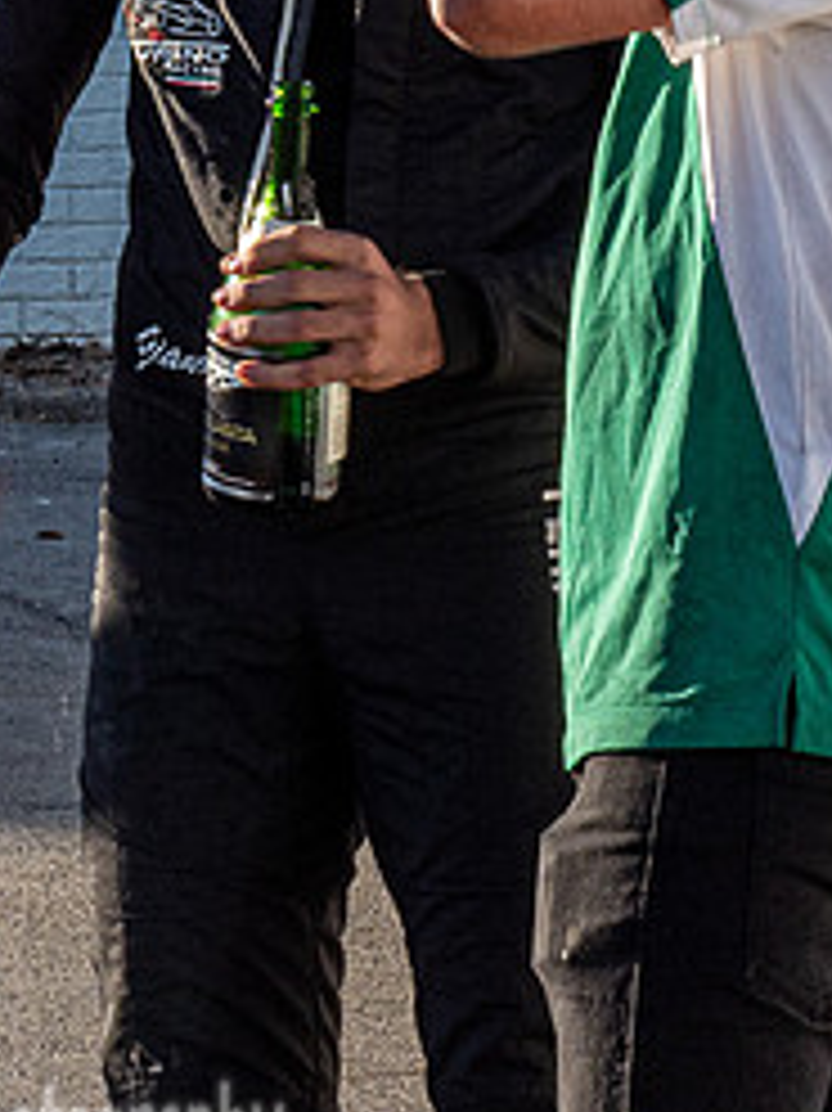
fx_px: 12028
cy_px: -328
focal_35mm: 375
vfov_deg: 5.3
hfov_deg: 4.0
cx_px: 1019
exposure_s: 1/160
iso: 200
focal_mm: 50
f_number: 13
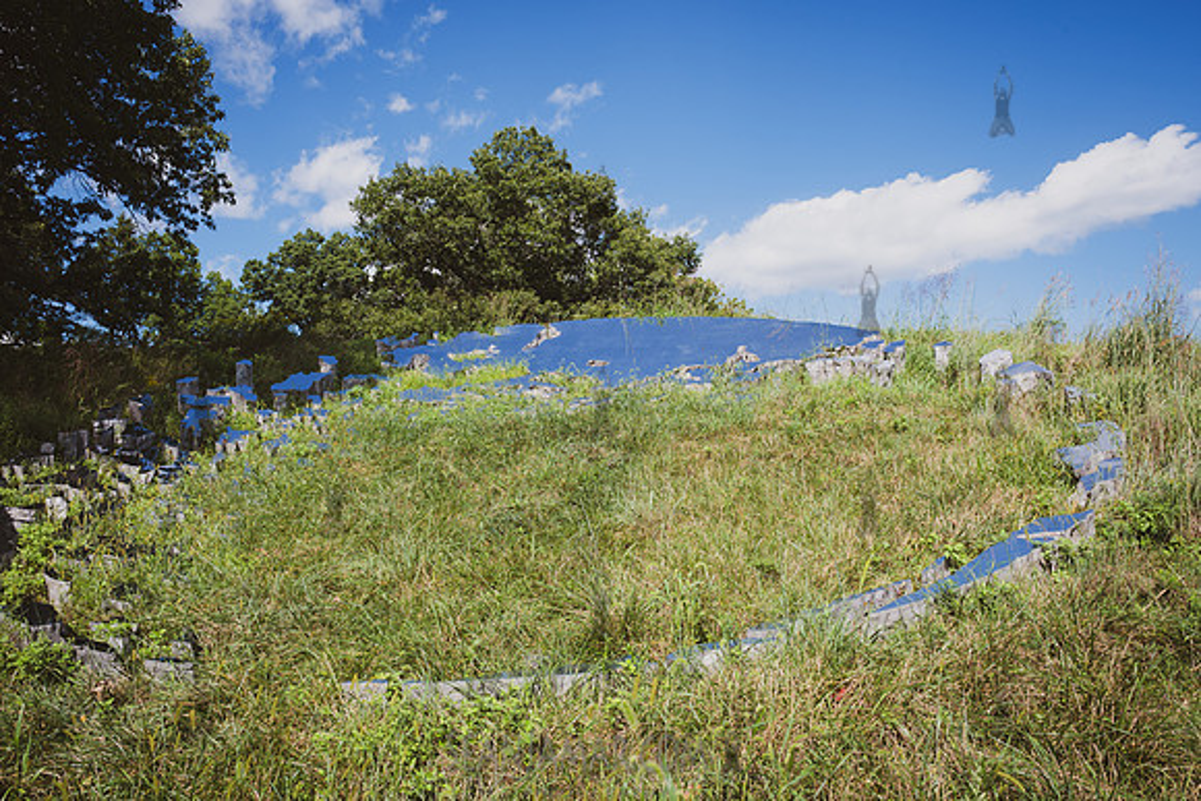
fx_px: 801
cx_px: 600
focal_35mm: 24
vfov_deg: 53.2
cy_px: 400
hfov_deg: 73.7
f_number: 9
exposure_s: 1/160
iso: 100
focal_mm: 24
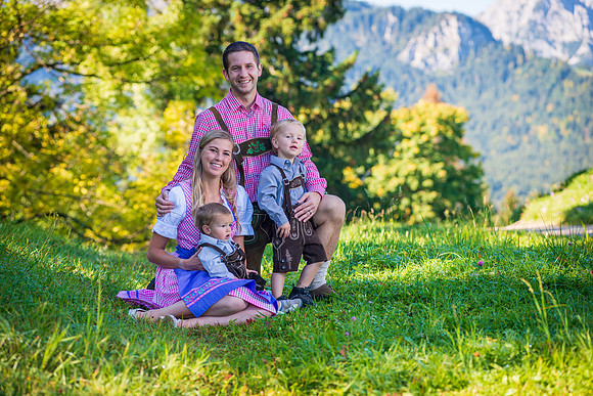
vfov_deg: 11.4
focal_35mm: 120
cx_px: 296
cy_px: 198
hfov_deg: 17.1
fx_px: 1977
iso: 100
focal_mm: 120
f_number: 4.5
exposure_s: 1/250
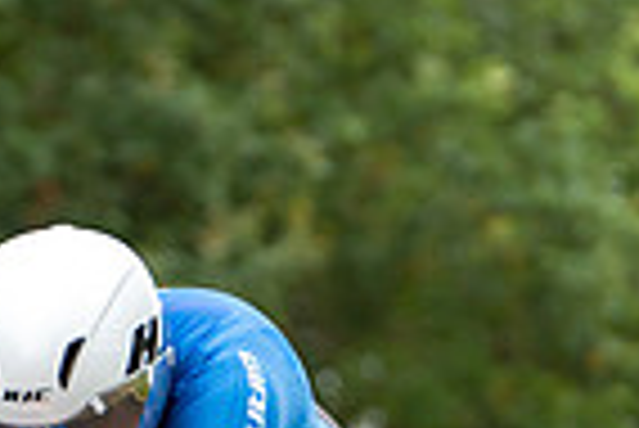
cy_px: 710
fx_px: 7463
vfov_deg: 3.3
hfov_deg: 4.9
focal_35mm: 420
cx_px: 153
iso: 1250
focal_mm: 103
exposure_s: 1/1250
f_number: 2.8
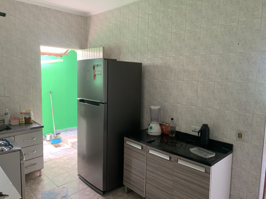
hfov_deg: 67.3
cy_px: 100
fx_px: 200
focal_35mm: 26
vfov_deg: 53.1
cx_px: 133
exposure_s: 1/60
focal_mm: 4.25
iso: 125
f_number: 1.8
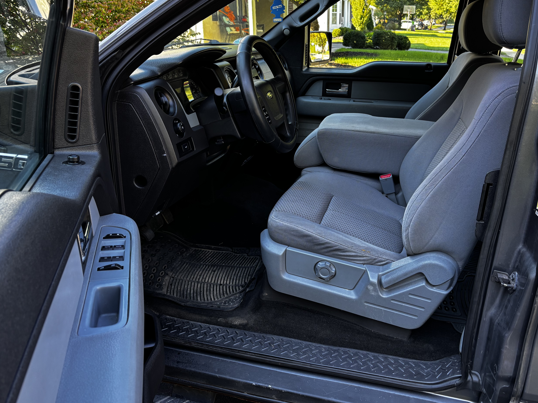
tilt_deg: -19.5
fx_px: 466
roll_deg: +1.0
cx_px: 297
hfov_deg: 59.8
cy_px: 188
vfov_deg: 46.8
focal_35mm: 30
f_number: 1.6
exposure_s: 1/121
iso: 125
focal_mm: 5.96
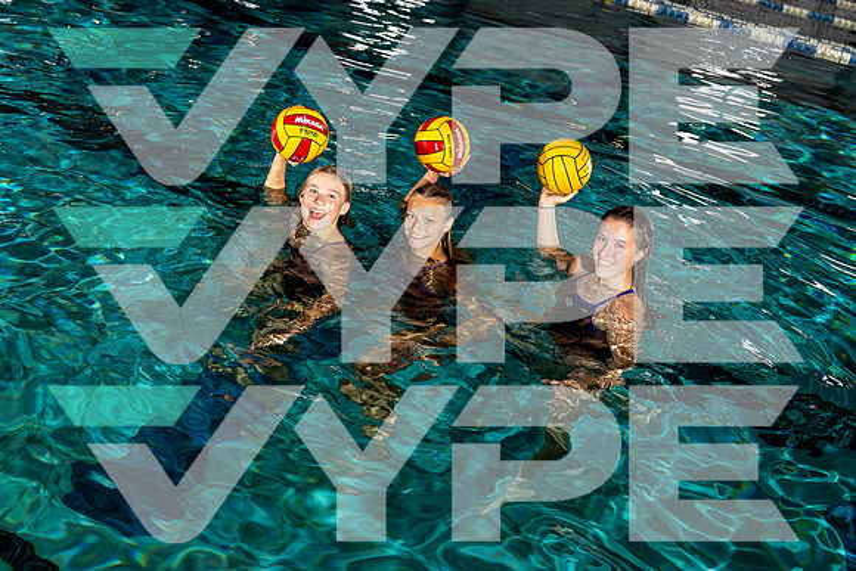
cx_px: 428
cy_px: 286
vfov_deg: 31.9
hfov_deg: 46.4
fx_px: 999
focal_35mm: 42
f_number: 4
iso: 100
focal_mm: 42
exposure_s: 1/250
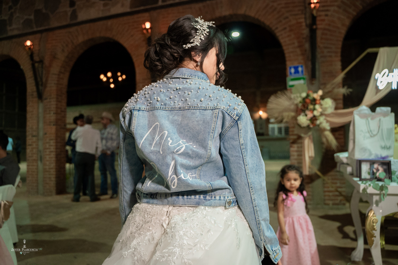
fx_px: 310
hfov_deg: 65.5
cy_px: 132
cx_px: 199
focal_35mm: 28
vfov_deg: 46.4
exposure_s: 1/320
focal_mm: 28
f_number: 3.2
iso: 3200
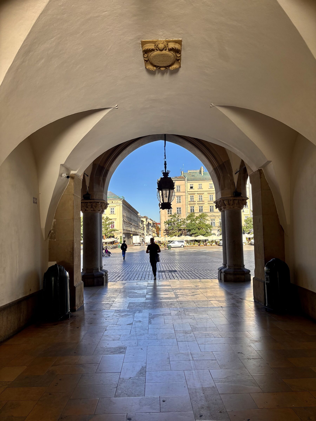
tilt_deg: +5.3
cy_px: 210
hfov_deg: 53.1
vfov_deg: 67.3
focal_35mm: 26
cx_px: 158
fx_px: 316
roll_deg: +0.4
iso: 50
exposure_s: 1/894
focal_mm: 5.96
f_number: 1.6
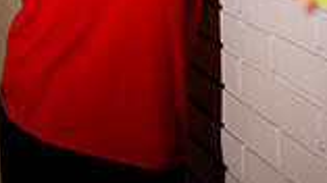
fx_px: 624
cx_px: 89
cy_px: -241
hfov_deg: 29.0
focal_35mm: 72
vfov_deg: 13.1
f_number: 1.4
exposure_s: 1/200
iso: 40
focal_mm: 24
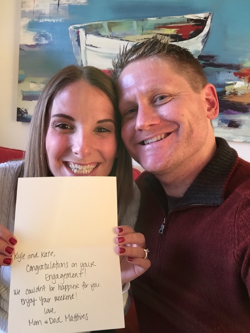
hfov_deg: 45.4
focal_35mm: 31
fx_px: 299
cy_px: 166
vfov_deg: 58.4
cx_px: 125
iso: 40
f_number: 2.2
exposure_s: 1/30
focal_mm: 2.65
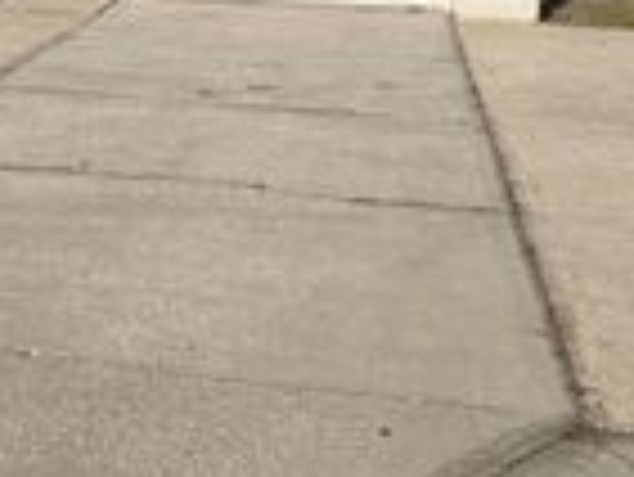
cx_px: -247
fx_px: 1558
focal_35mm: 85
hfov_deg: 20.5
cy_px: -29
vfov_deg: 16.9
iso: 80
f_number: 1.78
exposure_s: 1/10309
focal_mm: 6.76
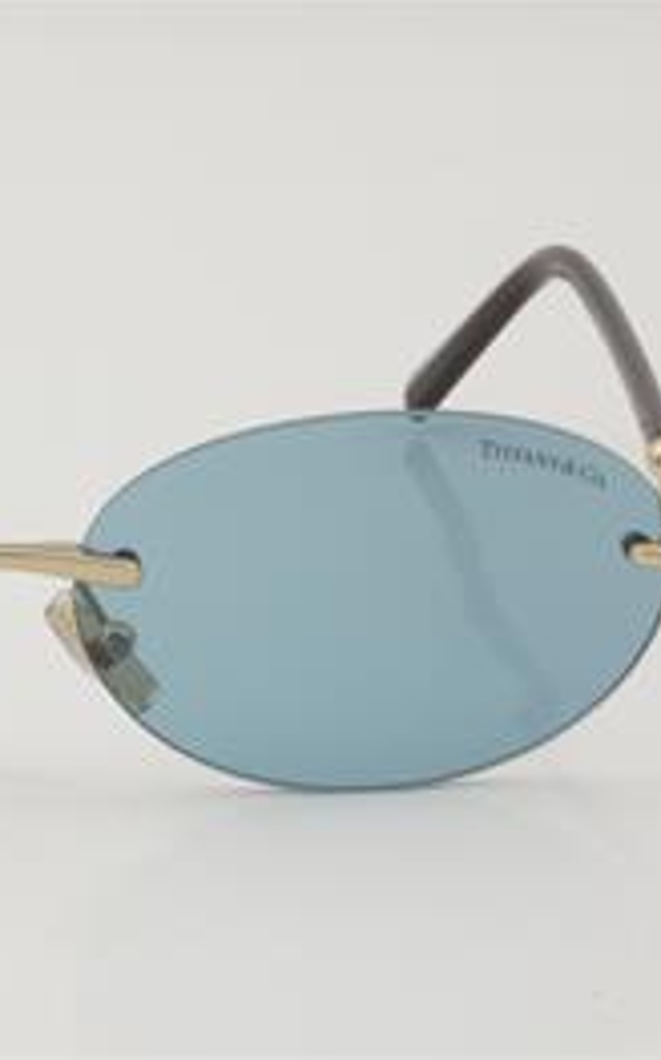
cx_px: -20
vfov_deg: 16.4
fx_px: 3689
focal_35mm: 128
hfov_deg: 10.1
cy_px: 528
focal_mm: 55
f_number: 32
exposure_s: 1/3
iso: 100
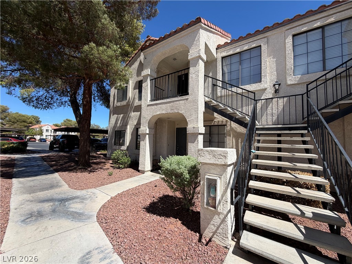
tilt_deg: +3.2
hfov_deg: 102.1
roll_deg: -1.0
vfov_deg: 85.7
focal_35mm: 14
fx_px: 142
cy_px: 132
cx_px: 176
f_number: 2.2
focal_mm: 2.22
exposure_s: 1/770
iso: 20
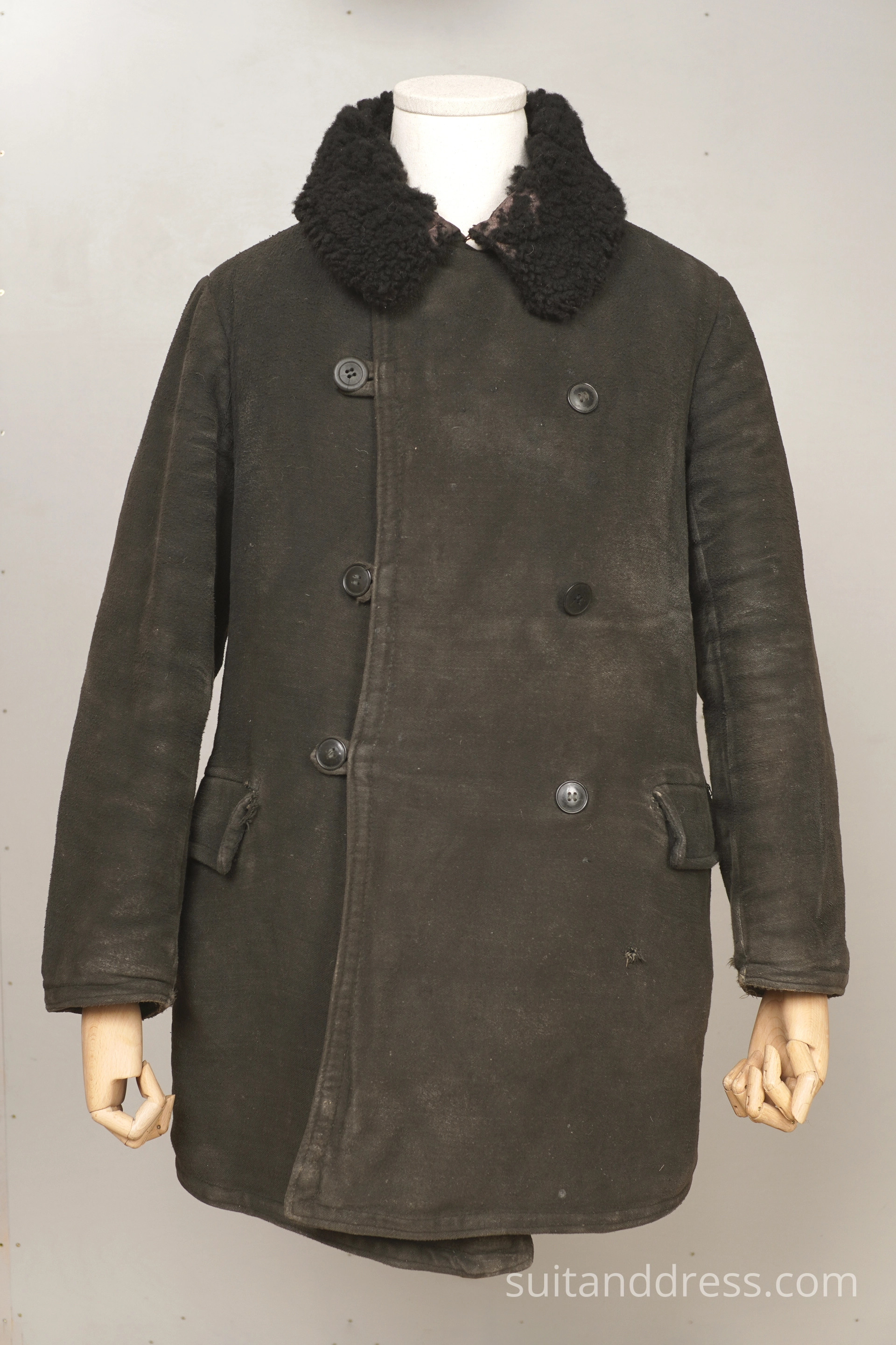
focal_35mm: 48
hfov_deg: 28.1
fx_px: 1792
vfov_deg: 41.1
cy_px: 672
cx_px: 448
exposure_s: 1/20
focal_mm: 32
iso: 200
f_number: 4.5
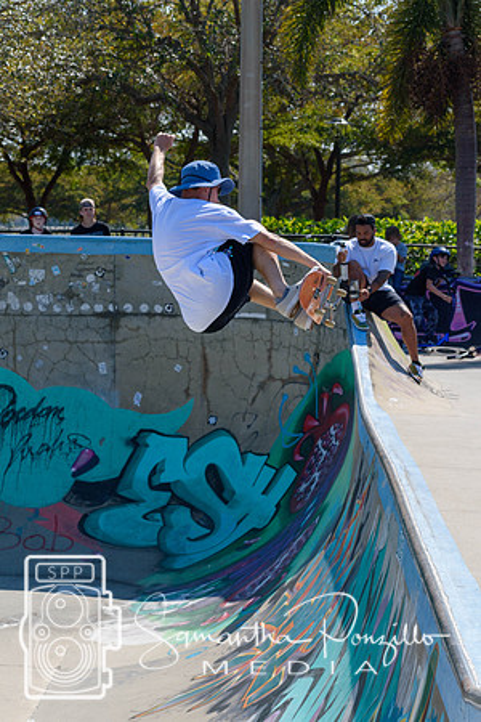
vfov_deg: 19.5
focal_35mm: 105
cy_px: 361
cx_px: 240
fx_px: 2104
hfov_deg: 13.0
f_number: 7.1
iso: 200
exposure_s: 1/800
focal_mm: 70
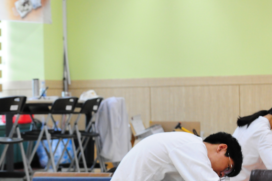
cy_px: 122
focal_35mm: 142
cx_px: 45
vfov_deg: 9.7
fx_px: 1073
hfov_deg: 14.3
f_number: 6.3
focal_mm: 70
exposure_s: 1/160
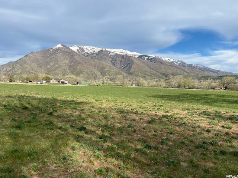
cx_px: 119
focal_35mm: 26
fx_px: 179
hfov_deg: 67.3
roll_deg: -0.5
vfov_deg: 53.1
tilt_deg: +0.2
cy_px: 89
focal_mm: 4.25
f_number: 1.8
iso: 32
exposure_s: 1/2358
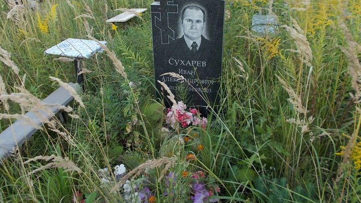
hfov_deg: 66.0
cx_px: 183
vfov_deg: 39.9
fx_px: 278
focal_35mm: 29
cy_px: 75
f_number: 3.2
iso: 80
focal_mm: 4.6
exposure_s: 1/80
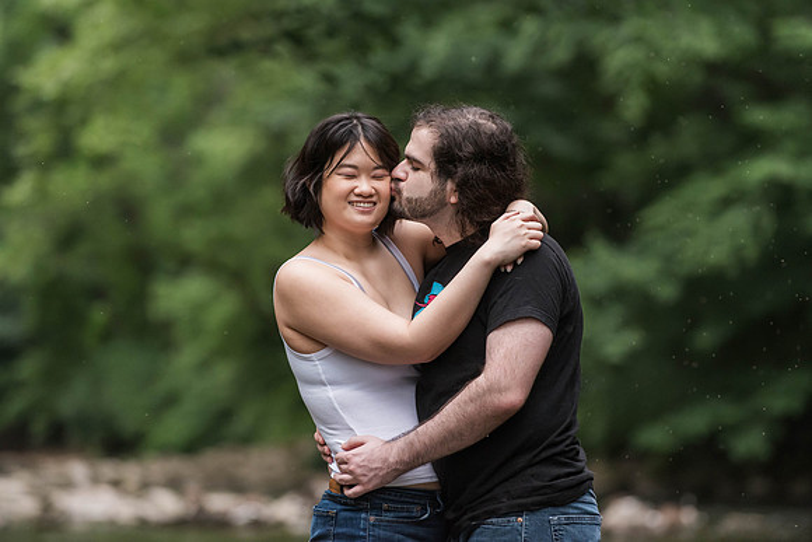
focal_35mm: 197
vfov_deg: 7.0
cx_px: 407
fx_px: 4453
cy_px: 261
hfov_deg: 10.4
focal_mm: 190
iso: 1600
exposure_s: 1/500
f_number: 4
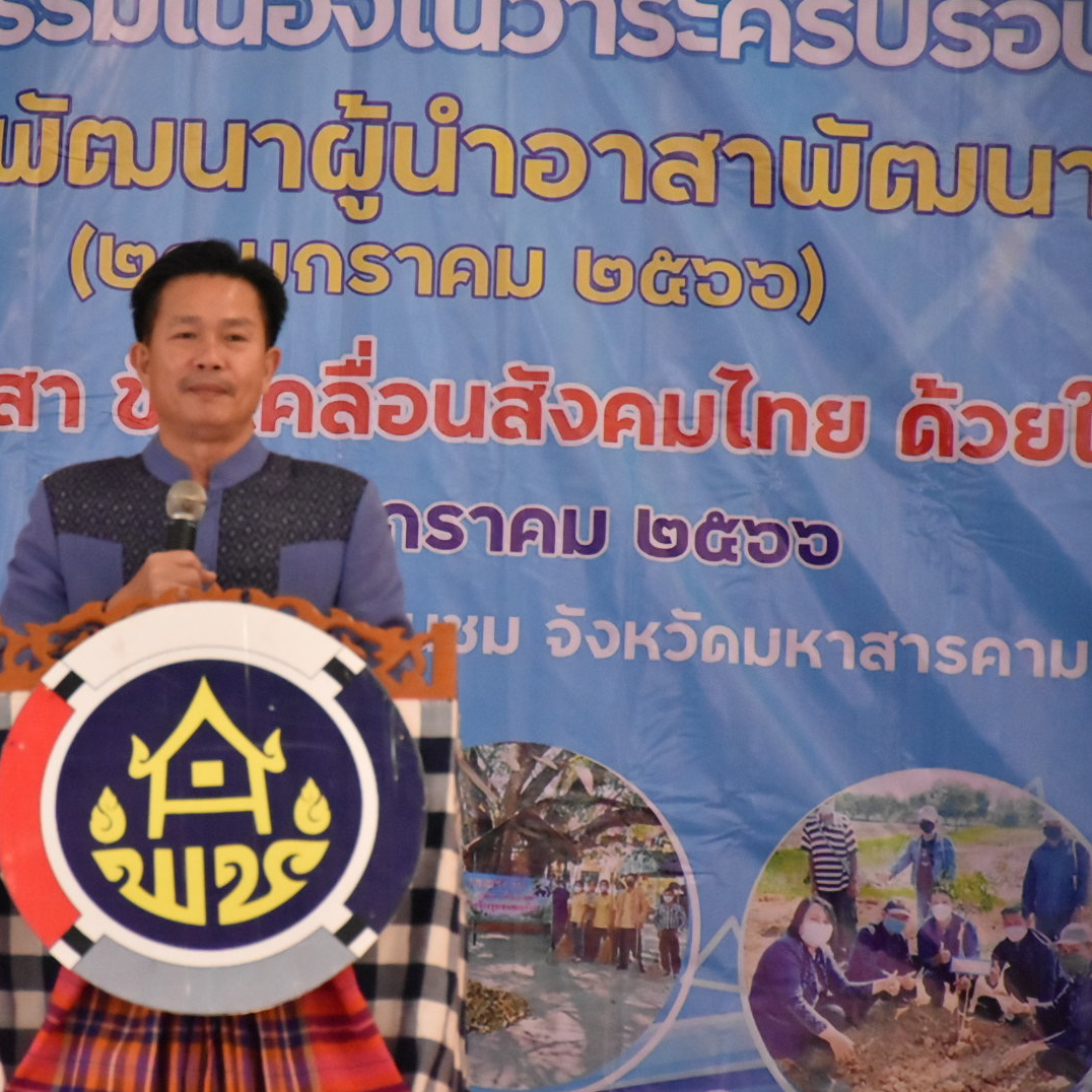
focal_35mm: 215
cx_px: 299
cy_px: 546
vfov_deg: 8.1
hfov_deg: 8.1
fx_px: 7673
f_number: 5.6
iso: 4000
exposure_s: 1/400
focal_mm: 112
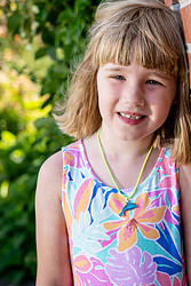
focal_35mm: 126
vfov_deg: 16.2
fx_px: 1001
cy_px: 92
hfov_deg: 10.9
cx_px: 144
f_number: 5
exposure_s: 1/100
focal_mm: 70
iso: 100
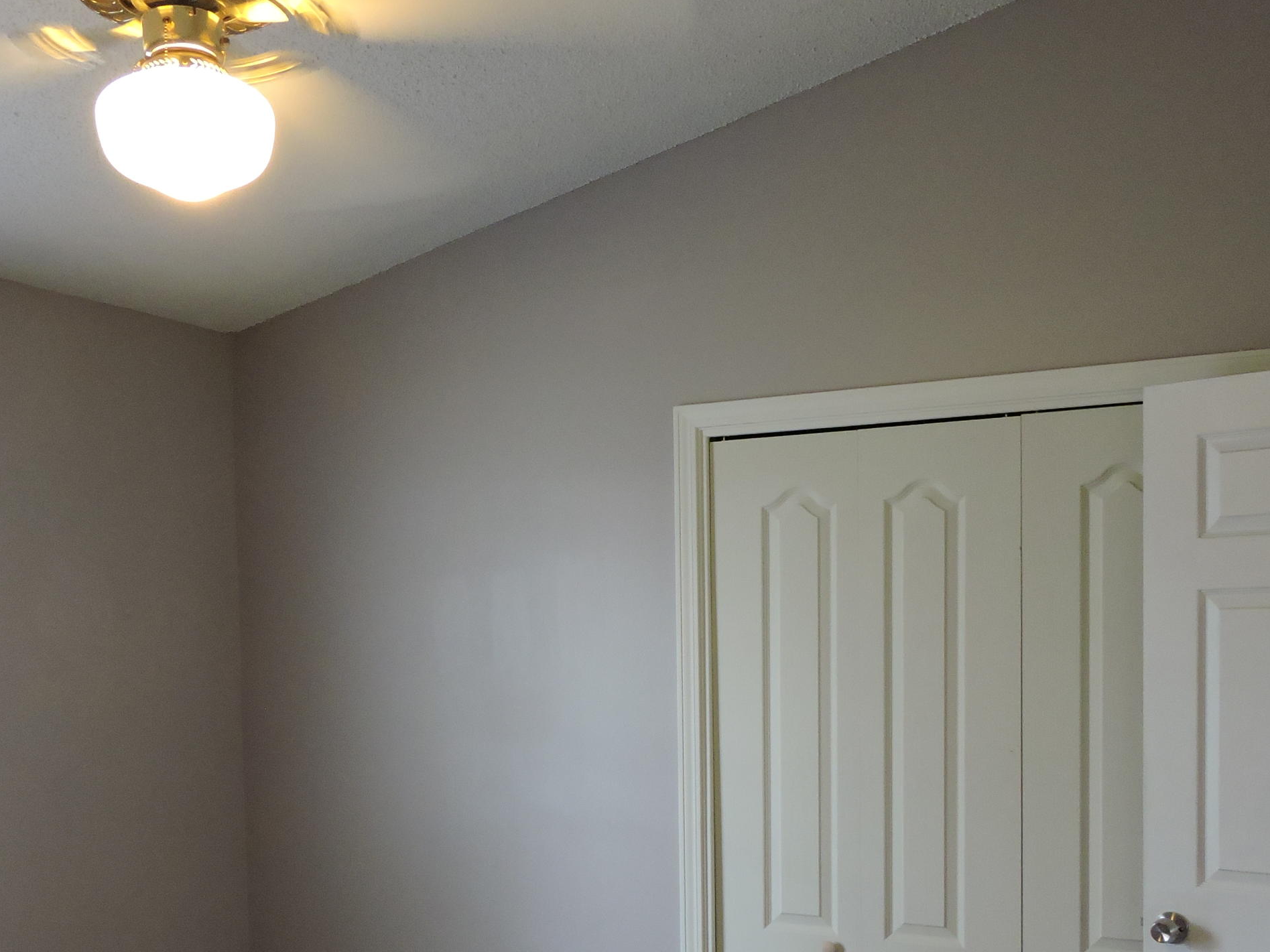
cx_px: 551
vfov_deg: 36.9
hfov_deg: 48.8
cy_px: 698
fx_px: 1394
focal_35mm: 38
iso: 360
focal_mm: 4.3
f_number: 3.3
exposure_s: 1/30
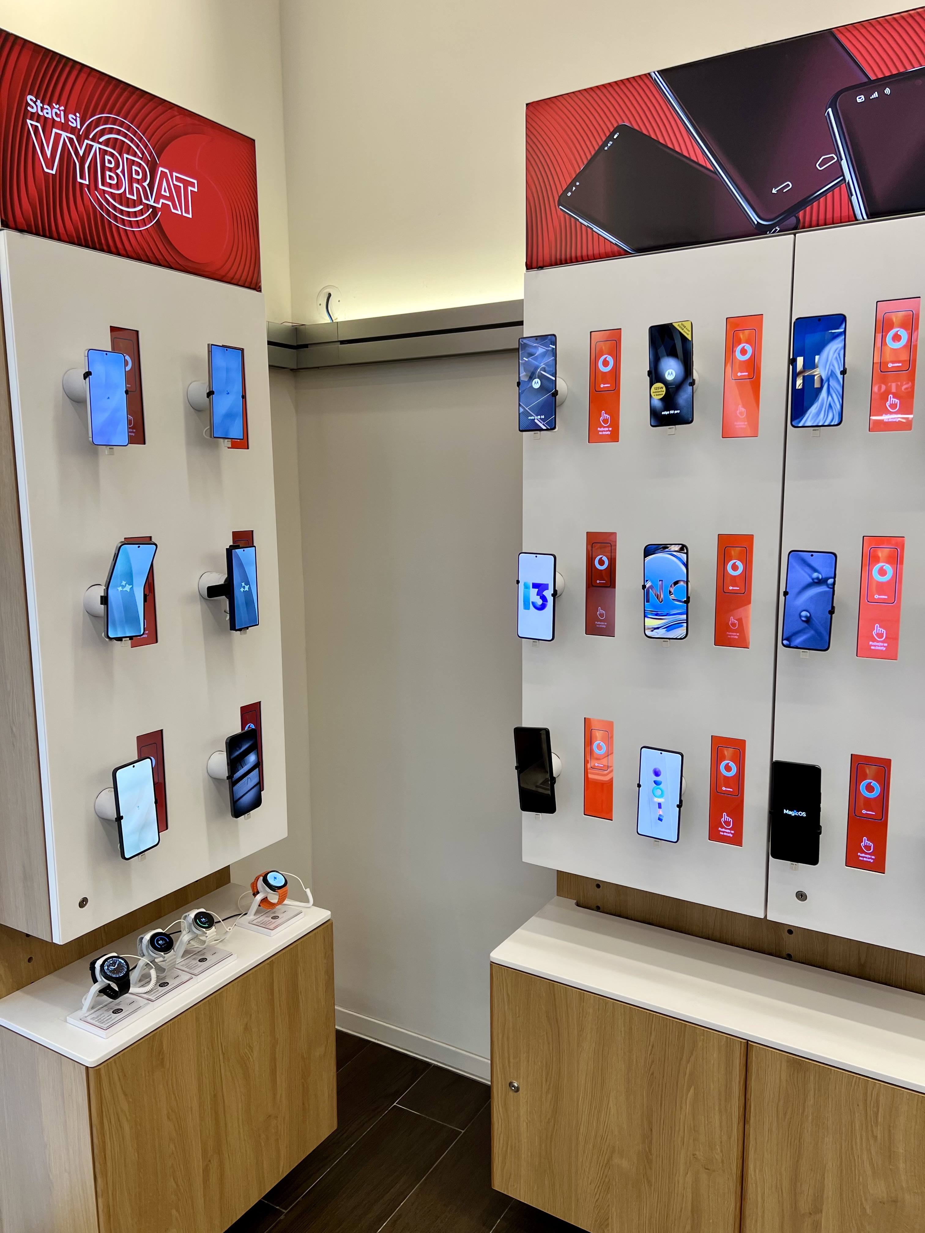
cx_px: 462
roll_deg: +0.9
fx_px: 926
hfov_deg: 53.1
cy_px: 616
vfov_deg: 67.3
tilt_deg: -8.6
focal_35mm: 26
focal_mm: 5.7
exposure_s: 1/69
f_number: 1.5
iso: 40
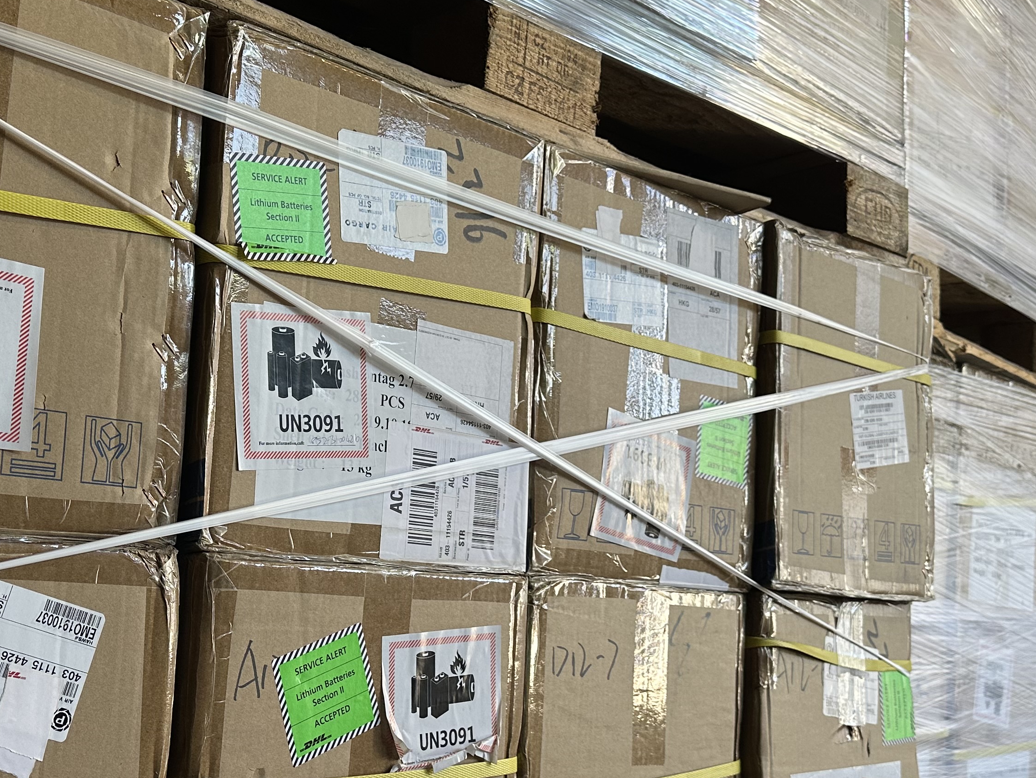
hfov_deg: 43.5
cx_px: 384
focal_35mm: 43
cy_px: 477
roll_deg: -2.5
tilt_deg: +4.2
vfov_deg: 33.5
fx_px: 1287
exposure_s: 1/100
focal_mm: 6.86
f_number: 1.78
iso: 125
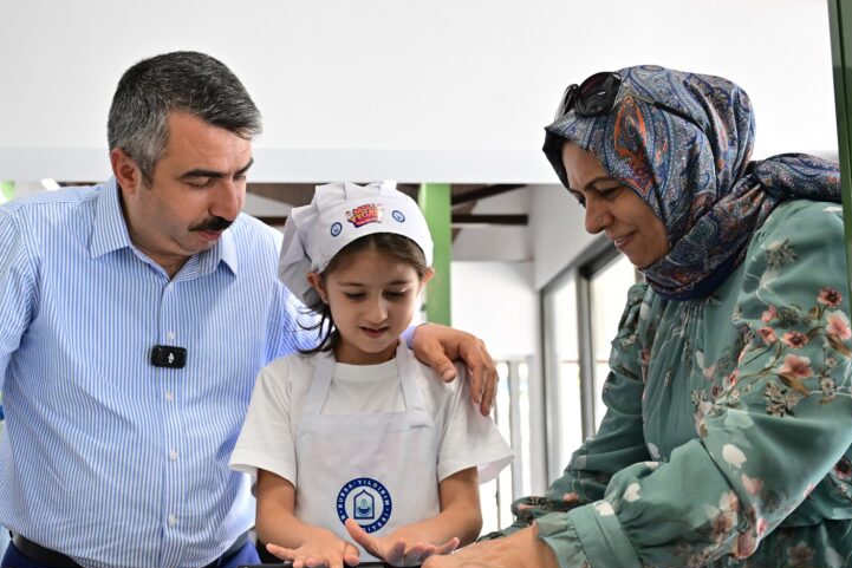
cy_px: 316
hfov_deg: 43.3
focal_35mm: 45
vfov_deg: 30.0
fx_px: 1058
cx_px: 293
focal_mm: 31.5
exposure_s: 1/320
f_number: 4.5
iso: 4000
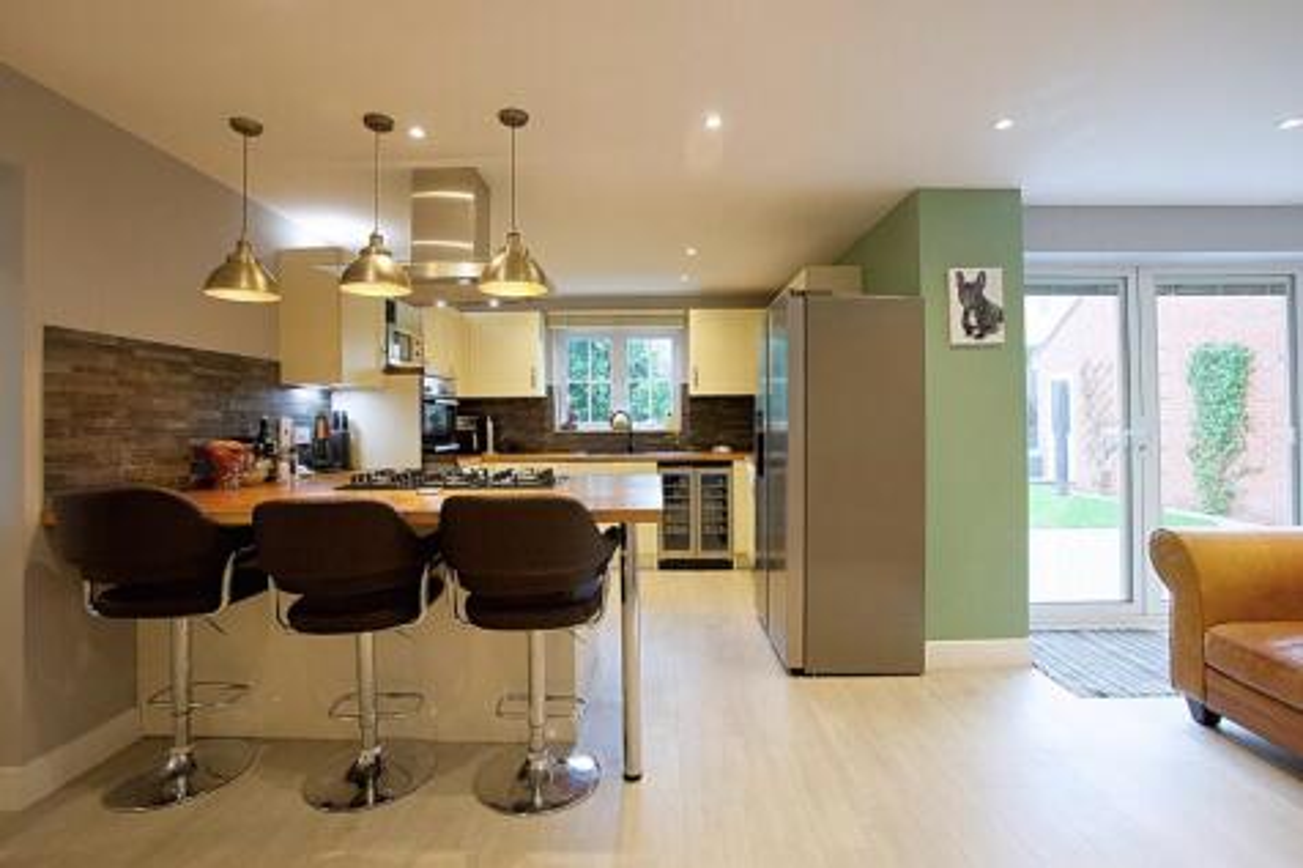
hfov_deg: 100.4
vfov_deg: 77.3
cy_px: 434
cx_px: 652
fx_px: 543
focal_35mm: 15
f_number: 4
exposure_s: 1/160
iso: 2000
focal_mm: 10
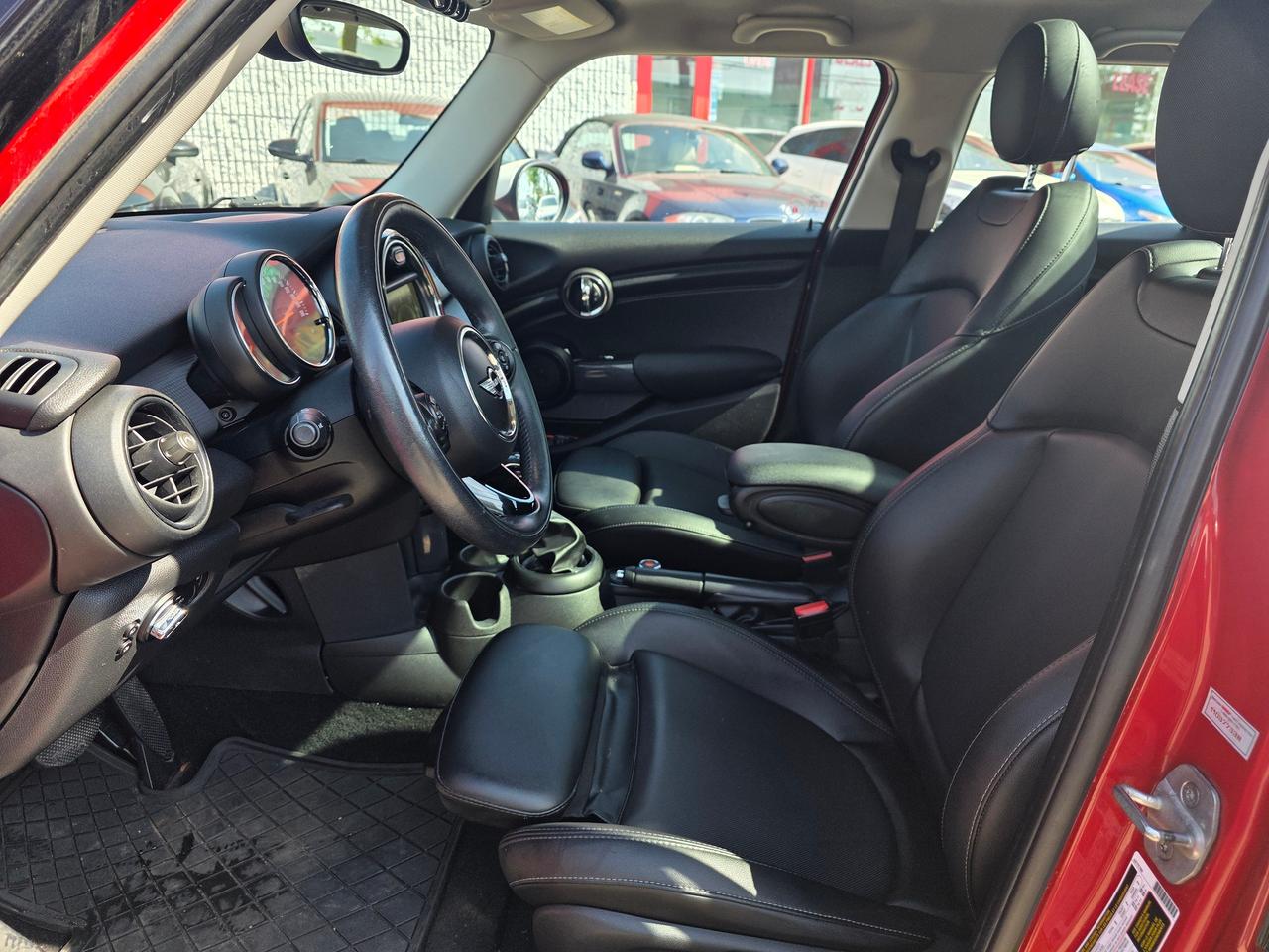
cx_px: 634
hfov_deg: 73.9
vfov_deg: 58.9
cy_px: 476
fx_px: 843
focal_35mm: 23
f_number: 1.7
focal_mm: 6.3
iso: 50
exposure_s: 1/359
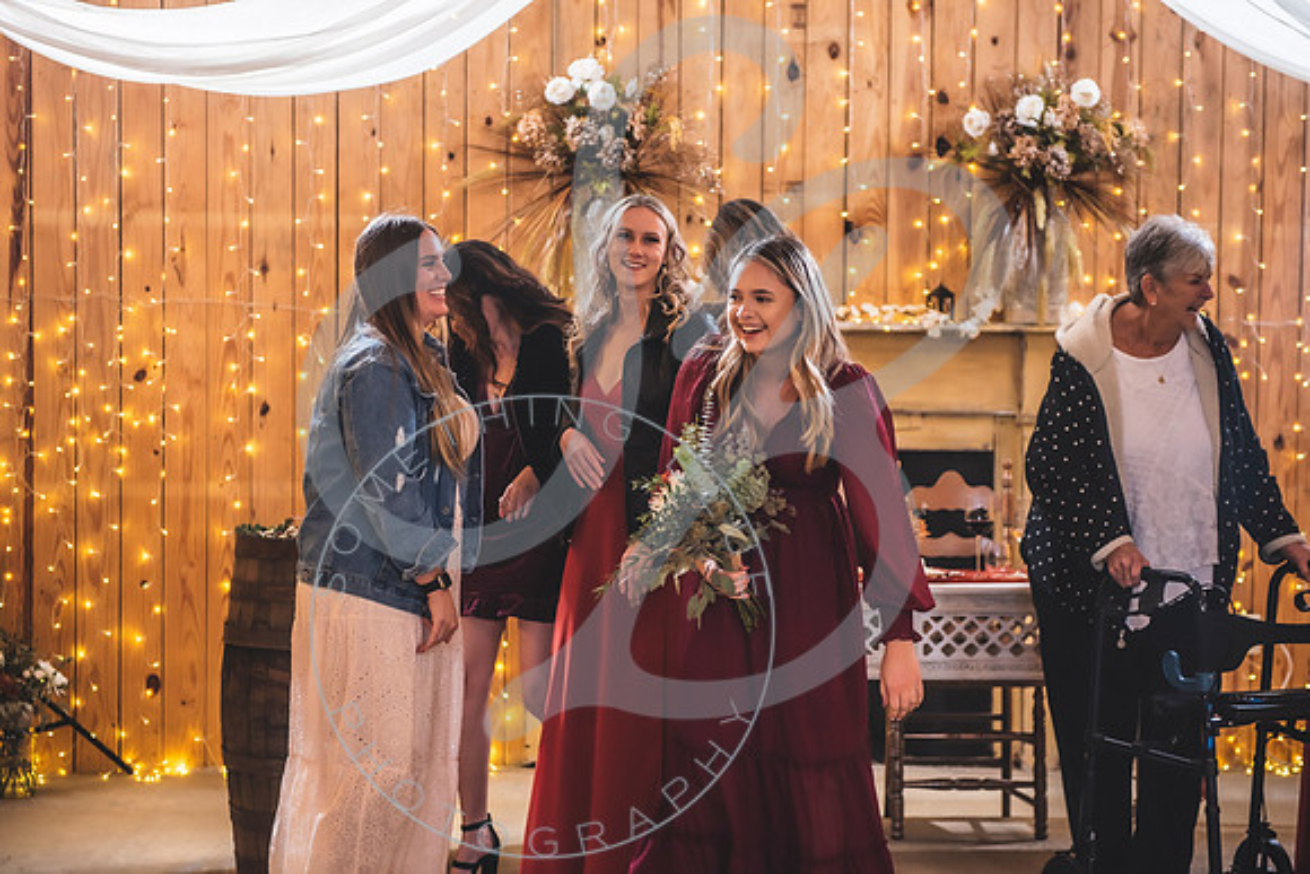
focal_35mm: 70
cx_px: 655
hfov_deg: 28.8
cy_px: 437
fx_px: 2548
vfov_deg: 19.5
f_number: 2.8
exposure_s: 1/125
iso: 500
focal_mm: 70
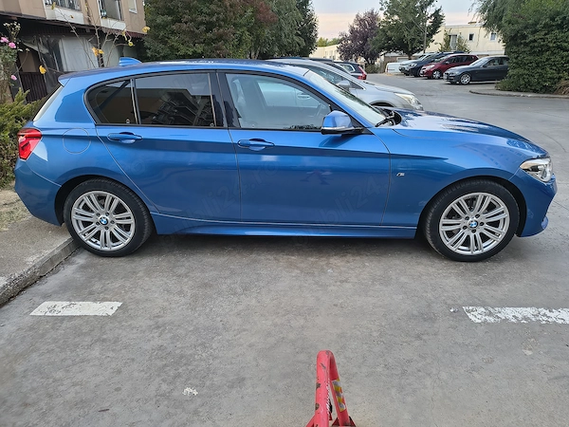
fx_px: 394
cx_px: 284
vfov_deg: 56.8
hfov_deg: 71.6
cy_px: 214
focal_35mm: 24
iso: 421
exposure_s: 1/50
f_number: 1.8
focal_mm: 5.56
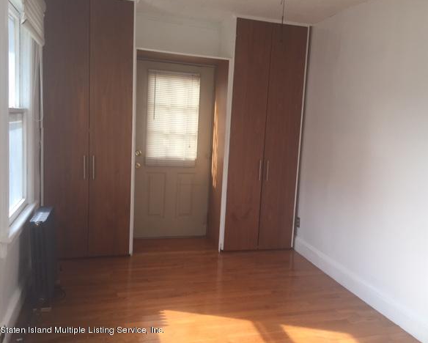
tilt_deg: -7.6
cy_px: 169
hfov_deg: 57.1
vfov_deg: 47.2
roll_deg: -5.3
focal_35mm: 31
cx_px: 230
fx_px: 393
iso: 40
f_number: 2.2
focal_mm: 4.15
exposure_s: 1/120
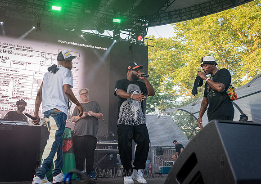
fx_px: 290
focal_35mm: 39
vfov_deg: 35.2
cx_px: 133
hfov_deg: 48.5
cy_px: 85
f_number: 4.5
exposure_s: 1/500
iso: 2000
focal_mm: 35
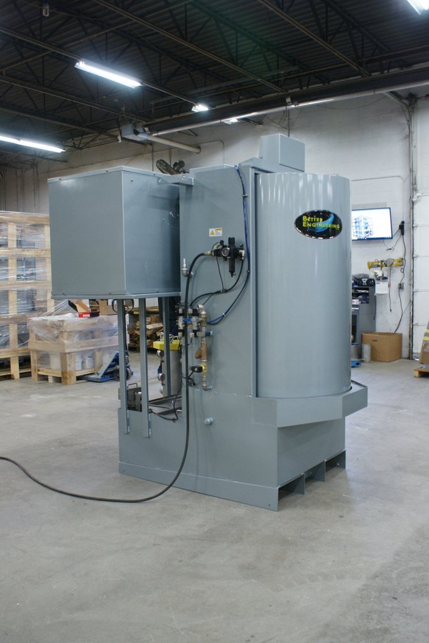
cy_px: 322
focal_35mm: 33
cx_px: 214
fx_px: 590
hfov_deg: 40.0
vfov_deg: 57.2
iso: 800
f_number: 4
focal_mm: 22
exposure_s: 1/30
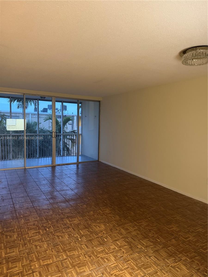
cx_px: 104
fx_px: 192
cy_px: 138
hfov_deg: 56.8
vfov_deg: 71.6
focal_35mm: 24
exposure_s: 1/40
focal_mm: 6.76
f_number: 1.78
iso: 1000
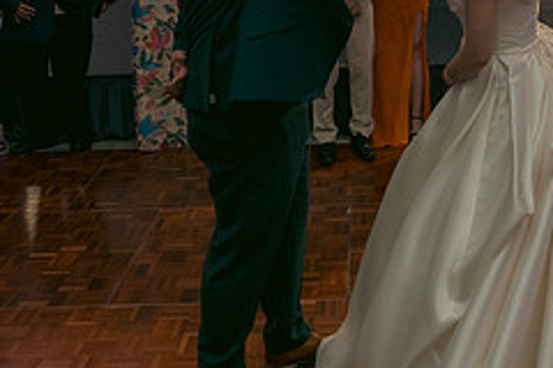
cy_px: 17
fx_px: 891
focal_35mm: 58
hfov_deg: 34.1
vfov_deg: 22.6
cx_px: 376
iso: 2500
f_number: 3.5
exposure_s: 1/160
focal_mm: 24
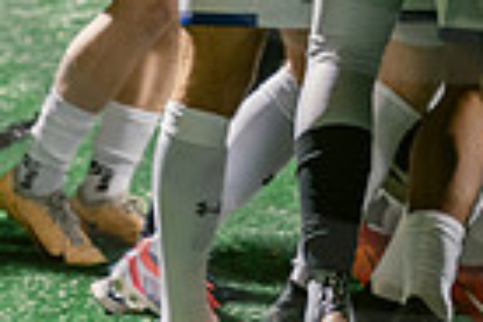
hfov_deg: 7.0
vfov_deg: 4.6
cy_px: -257
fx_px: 3958
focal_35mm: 295
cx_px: 448
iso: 2500
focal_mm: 70
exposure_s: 1/100
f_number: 3.2
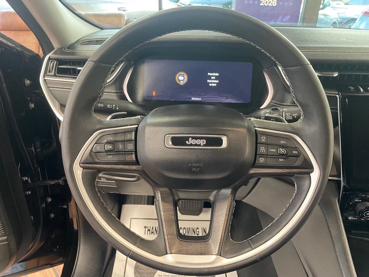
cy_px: 138
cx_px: 184
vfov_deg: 53.1
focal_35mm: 26
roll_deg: -1.7
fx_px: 277
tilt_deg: -29.0
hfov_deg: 67.3
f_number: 1.6
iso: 500
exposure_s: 1/40
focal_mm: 4.2
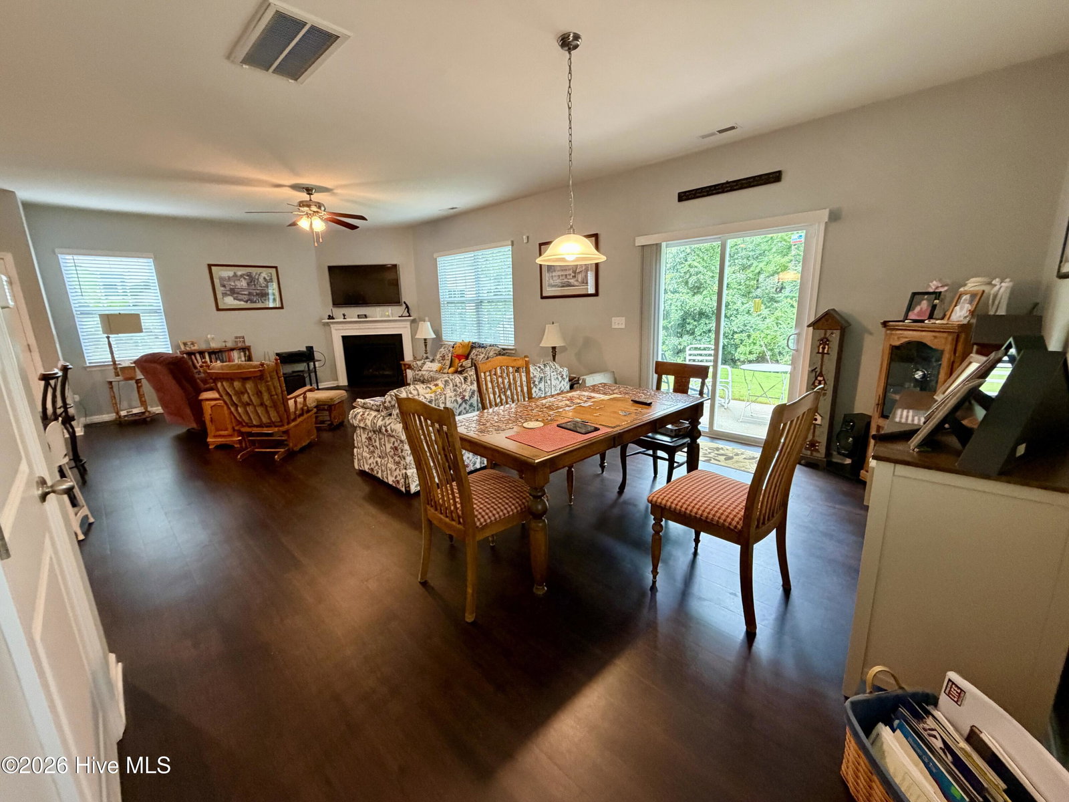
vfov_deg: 85.7
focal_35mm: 14
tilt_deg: -12.5
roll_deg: +1.9
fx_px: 432
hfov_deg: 102.1
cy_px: 401
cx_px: 534
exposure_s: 1/60
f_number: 2.2
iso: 400
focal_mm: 2.22
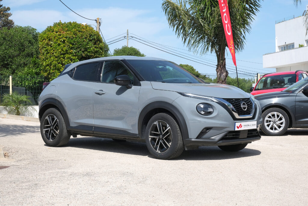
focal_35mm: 68
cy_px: 103
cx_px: 154
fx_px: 582
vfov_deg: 20.0
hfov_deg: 29.7
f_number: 9
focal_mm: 45
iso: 160
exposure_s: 1/320
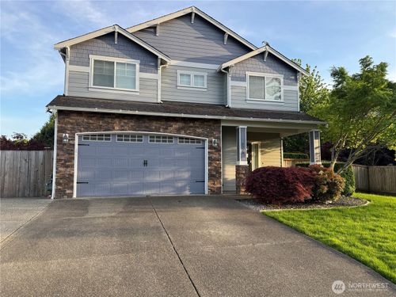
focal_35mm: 24
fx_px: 275
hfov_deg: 71.6
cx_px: 198
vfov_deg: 56.8
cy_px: 148
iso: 80
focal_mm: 6.76
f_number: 1.78
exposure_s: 1/331
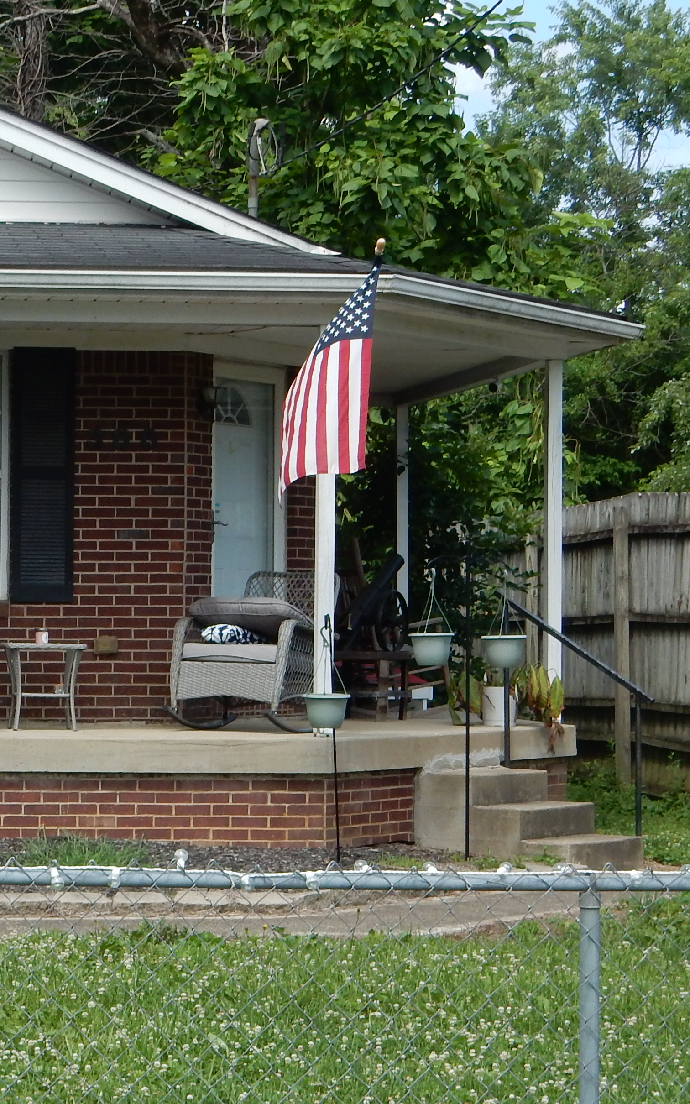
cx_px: -152
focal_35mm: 103
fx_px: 3099
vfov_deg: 20.2
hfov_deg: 12.4
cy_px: 631
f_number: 4.5
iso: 125
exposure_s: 1/500
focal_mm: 9
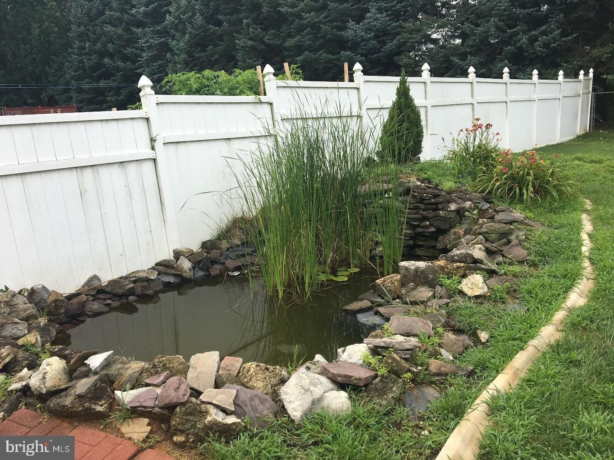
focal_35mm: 29
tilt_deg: -13.0
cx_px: 307
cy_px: 230
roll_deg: +3.3
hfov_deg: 61.7
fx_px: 514
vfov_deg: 48.2
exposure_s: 1/1148
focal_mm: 4.15
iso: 25
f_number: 2.2
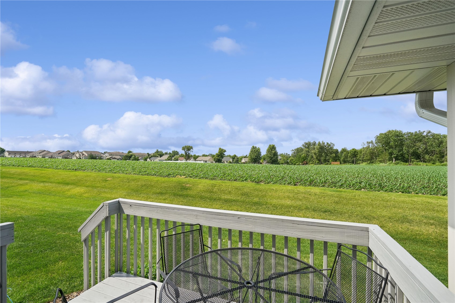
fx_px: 202
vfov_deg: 73.7
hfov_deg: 96.7
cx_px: 228
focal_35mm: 16
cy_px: 152
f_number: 10
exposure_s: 1/1600
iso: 640
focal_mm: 16
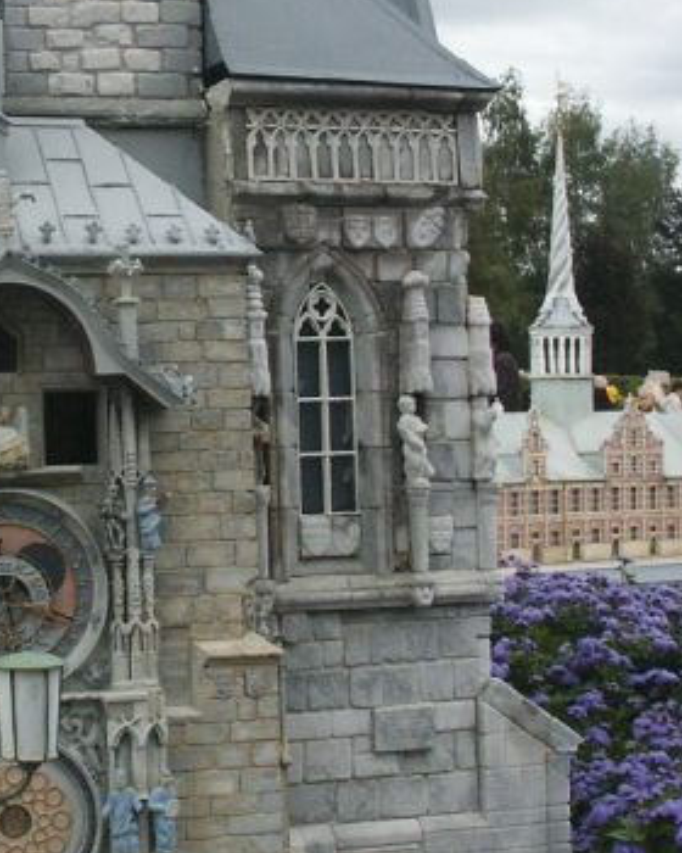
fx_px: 1968
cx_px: -27
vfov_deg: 24.4
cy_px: 373
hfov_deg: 19.0
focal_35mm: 78
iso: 64
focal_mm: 7.19
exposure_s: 1/125
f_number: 6.7
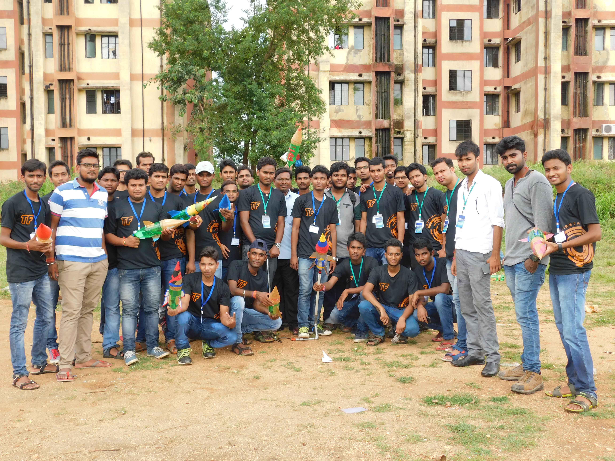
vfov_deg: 36.0
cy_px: 230
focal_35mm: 40
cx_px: 308
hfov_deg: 46.8
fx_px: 711
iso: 125
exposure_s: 1/320
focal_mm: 7.1
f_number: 3.6
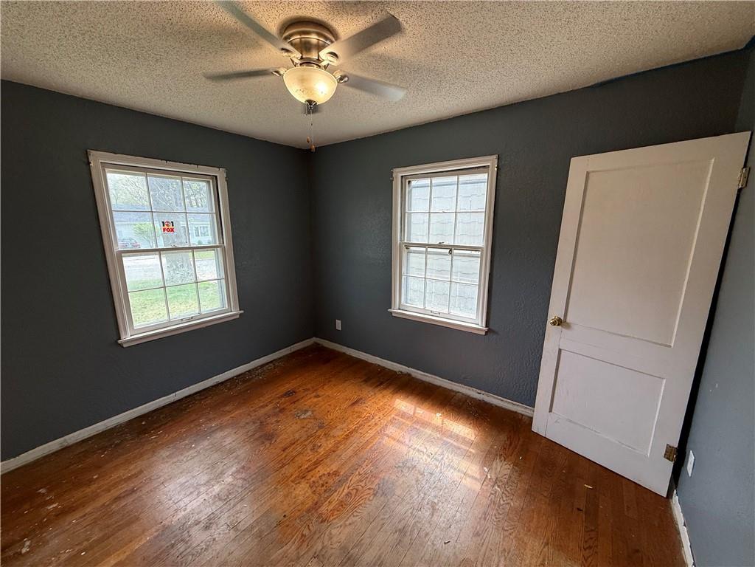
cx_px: 378
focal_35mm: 14
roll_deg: +0.4
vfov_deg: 85.7
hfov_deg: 102.1
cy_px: 284
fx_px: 305
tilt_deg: -11.6
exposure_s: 1/120
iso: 80
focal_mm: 2.22
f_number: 2.2
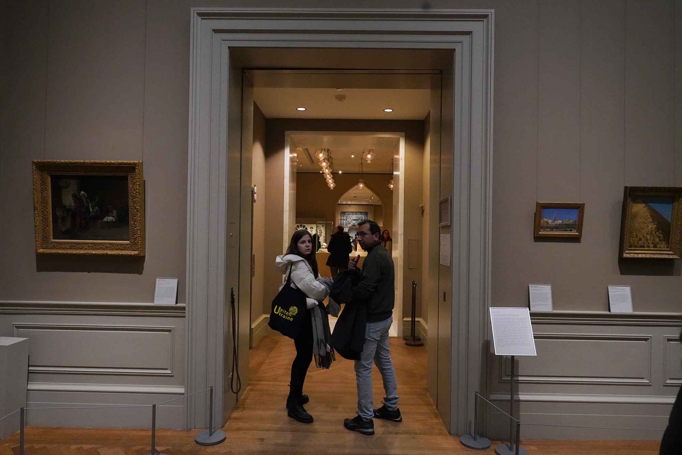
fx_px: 436
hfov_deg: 76.1
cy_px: 228
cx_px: 341
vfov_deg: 55.1
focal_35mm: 23
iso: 8000
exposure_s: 1/100
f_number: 6.3
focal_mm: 23
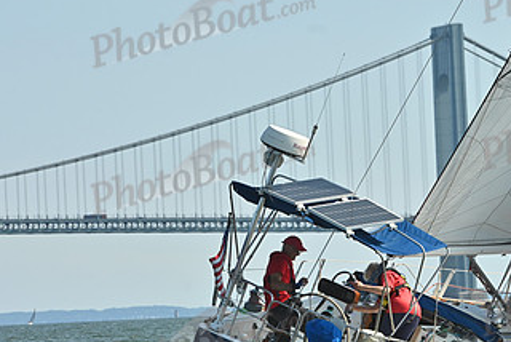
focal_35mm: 308
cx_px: 399
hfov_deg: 6.7
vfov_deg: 4.5
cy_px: 234
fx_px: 4376
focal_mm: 170
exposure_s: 1/1250
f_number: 9
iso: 320
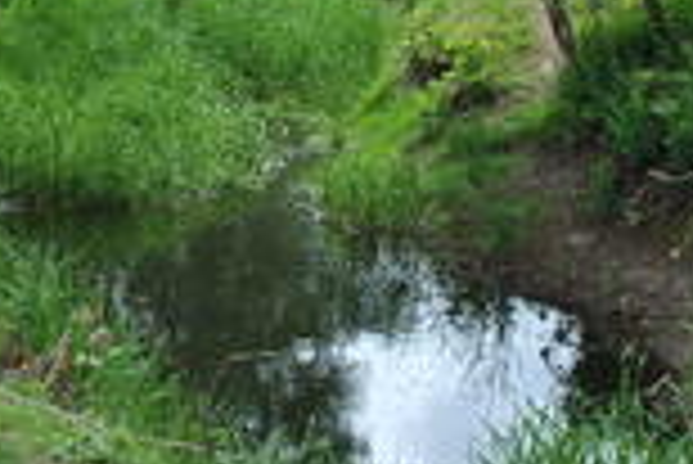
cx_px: -36
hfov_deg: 19.5
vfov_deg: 13.2
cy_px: -108
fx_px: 1946
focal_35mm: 101
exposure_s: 1/200
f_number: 7.1
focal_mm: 26
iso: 100
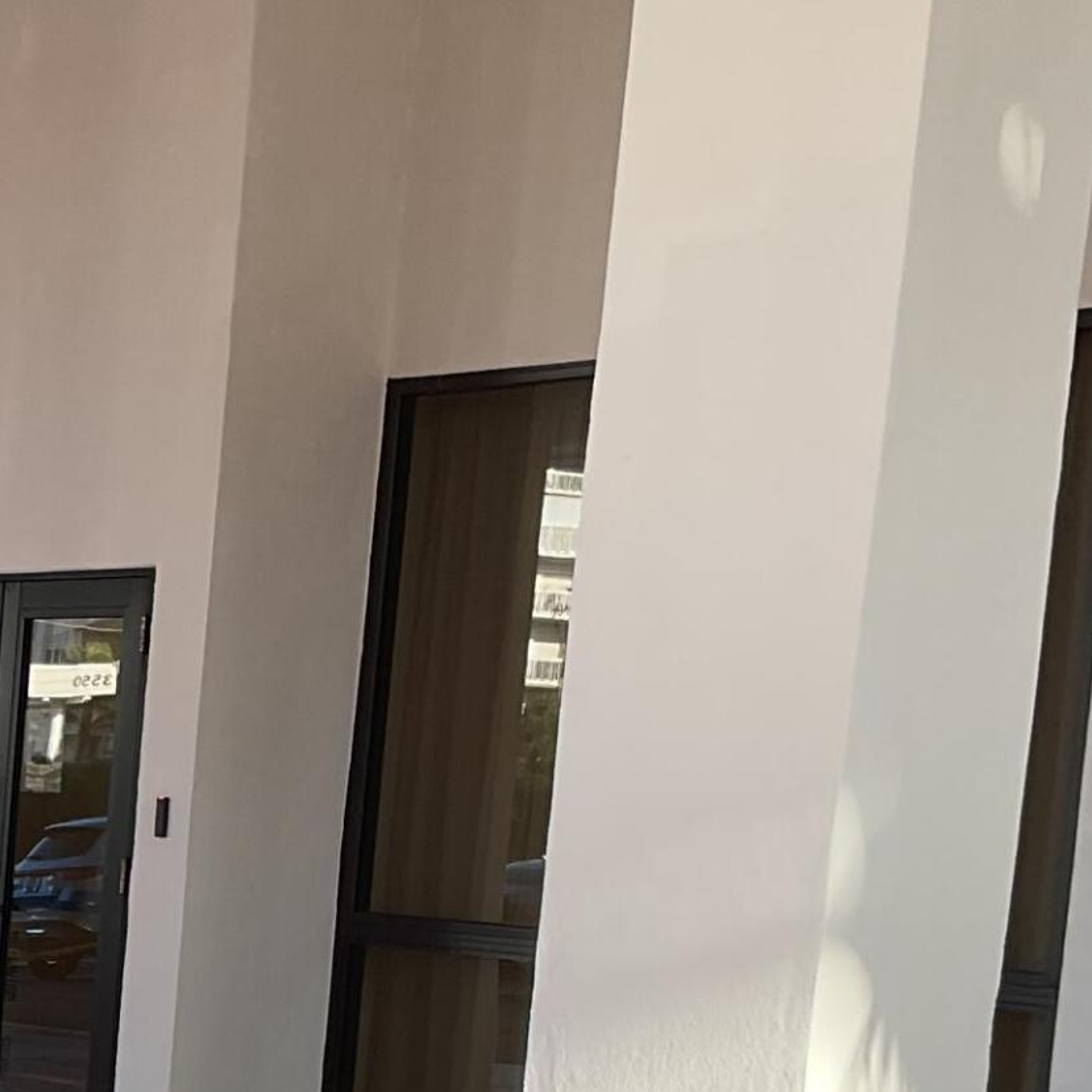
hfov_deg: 18.5
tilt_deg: -8.3
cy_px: 1183
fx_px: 3176
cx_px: -196
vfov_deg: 18.8
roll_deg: -3.9
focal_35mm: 89
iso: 16
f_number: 1.8
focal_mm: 3
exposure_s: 1/123
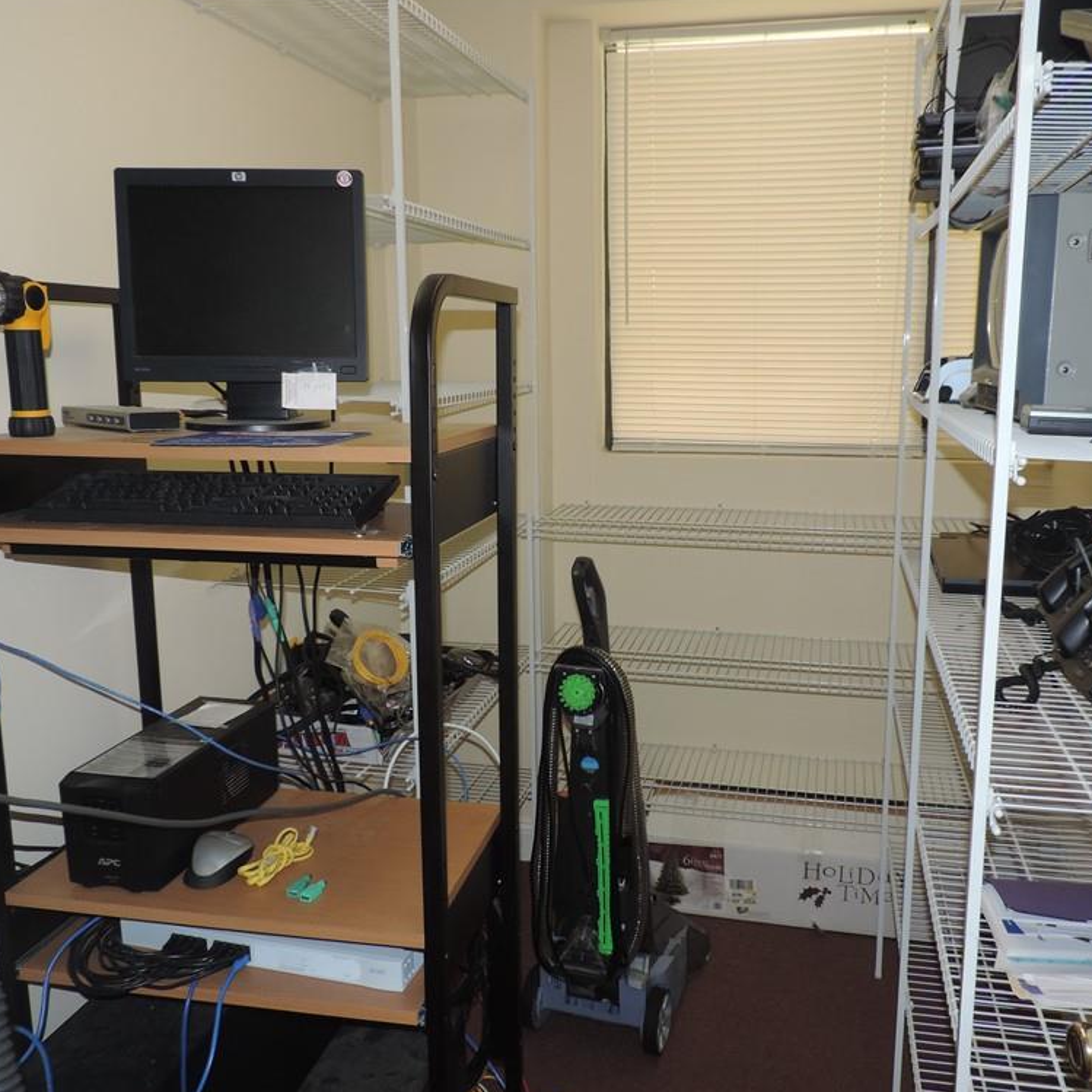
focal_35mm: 29
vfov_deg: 55.6
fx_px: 1035
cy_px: 544
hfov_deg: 55.5
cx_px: 599
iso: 200
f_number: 3
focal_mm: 4.3
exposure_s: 1/30
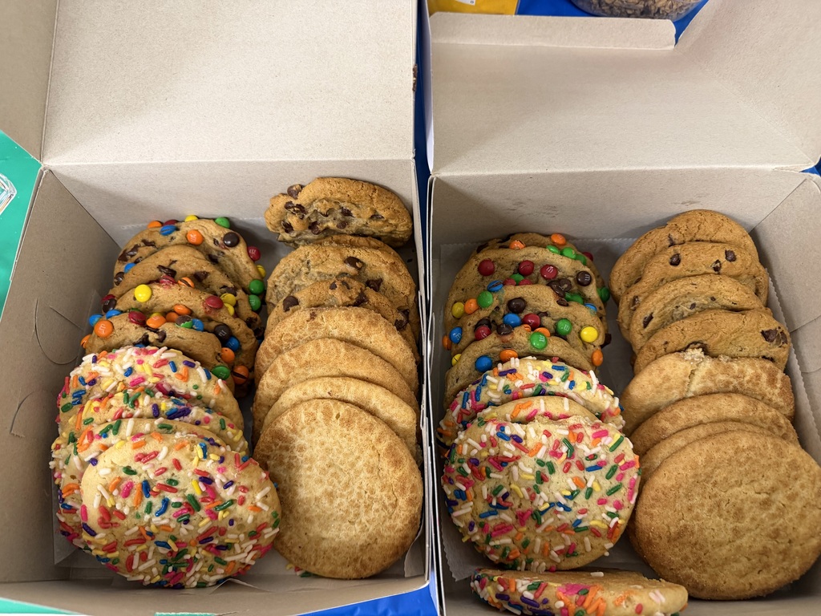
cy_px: 308
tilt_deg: -69.2
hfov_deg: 71.6
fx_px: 569
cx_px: 410
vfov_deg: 56.8
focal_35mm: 24
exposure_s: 1/60
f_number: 1.78
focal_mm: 6.76
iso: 320
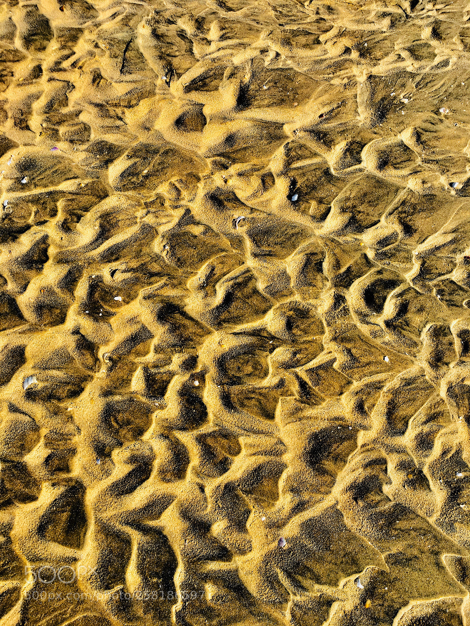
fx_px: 525
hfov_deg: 48.2
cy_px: 313
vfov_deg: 61.7
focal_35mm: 29
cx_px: 235
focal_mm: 4.15
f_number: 2.2
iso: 25
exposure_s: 1/999
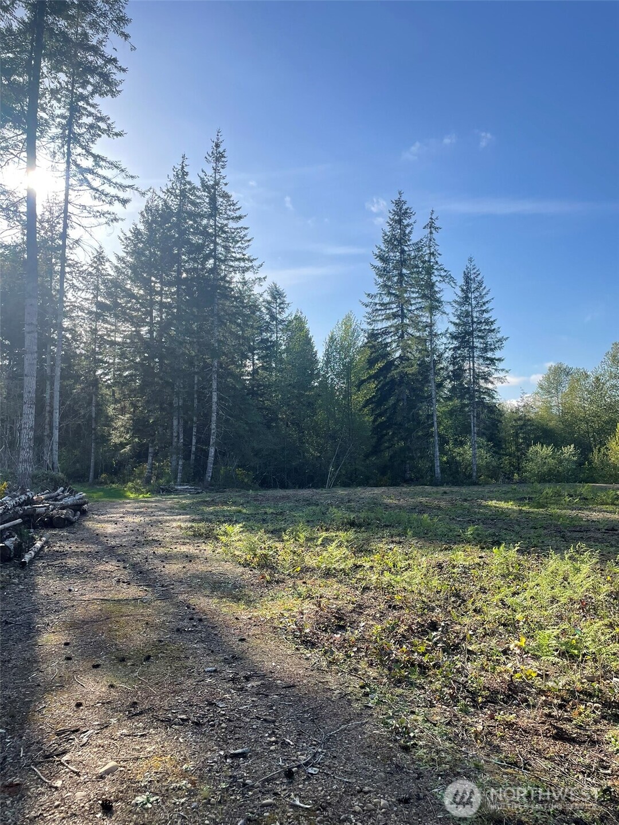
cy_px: 412
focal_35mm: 26
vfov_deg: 67.3
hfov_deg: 53.1
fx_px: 620
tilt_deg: +5.3
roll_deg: -0.2
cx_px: 310
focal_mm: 4.2
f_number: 1.6
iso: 32
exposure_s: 1/1887
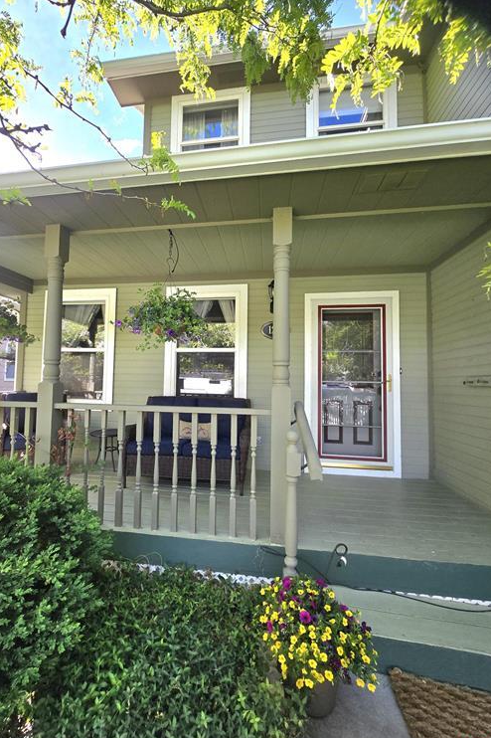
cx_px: 217
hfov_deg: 80.8
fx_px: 287
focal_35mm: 14
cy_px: 365
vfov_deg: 104.3
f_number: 2.2
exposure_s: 1/333
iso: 50
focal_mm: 2.2
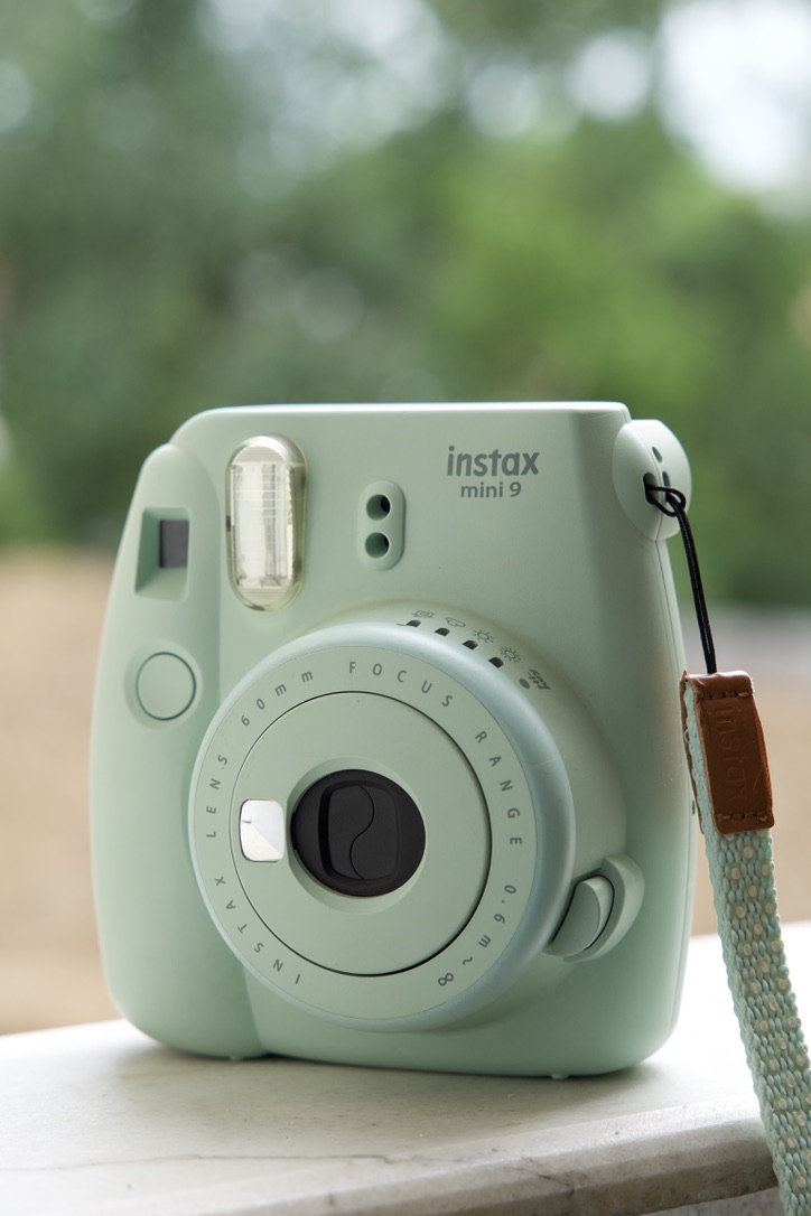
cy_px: 608
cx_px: 406
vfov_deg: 19.5
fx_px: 3548
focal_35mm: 105
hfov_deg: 13.0
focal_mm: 70
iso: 250
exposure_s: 1/125
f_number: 5.6
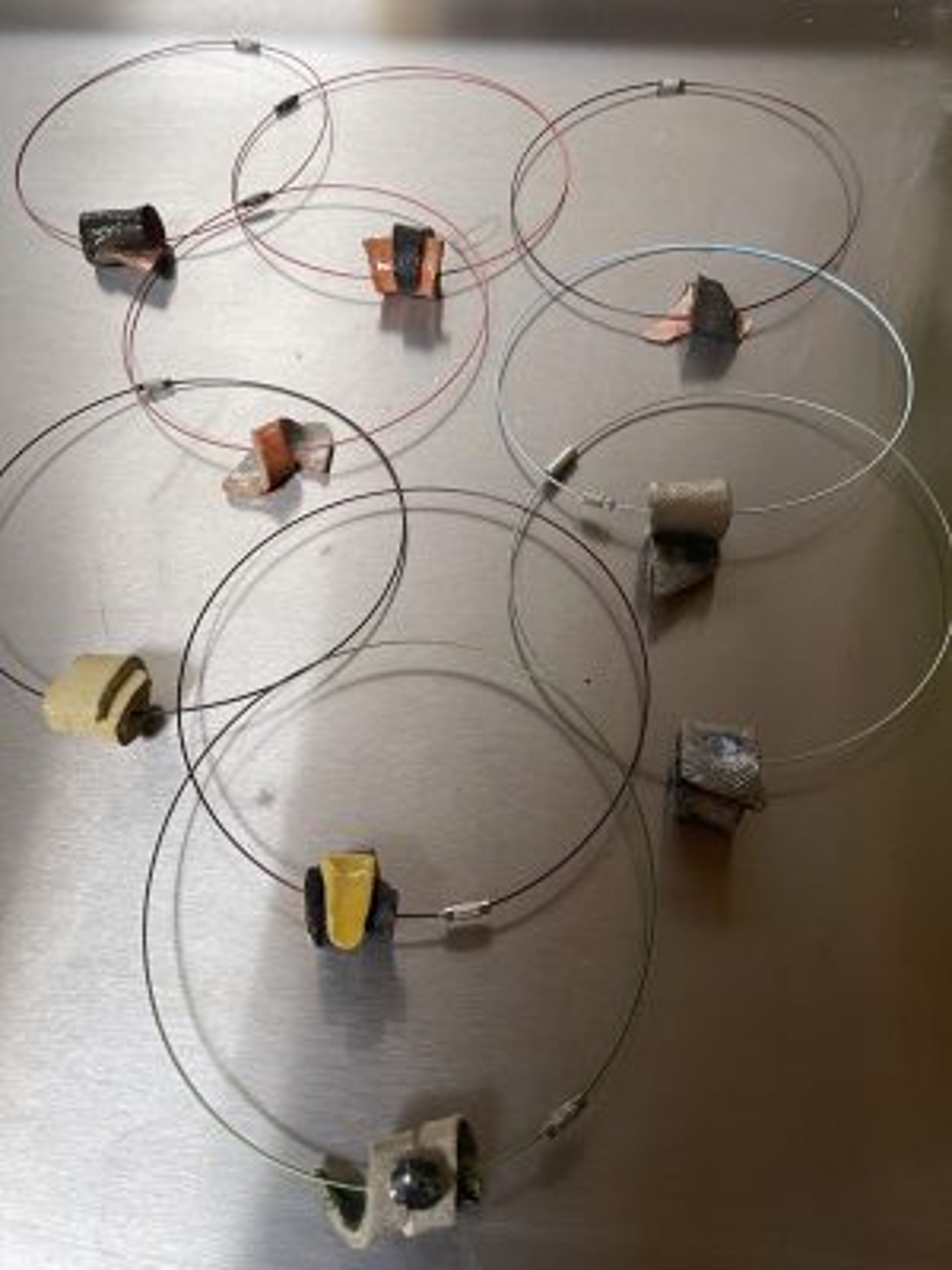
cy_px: 635
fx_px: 917
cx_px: 476
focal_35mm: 25
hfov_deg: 54.9
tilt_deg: -60.4
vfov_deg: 69.4
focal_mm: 5.1
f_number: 1.6
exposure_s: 1/72
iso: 125
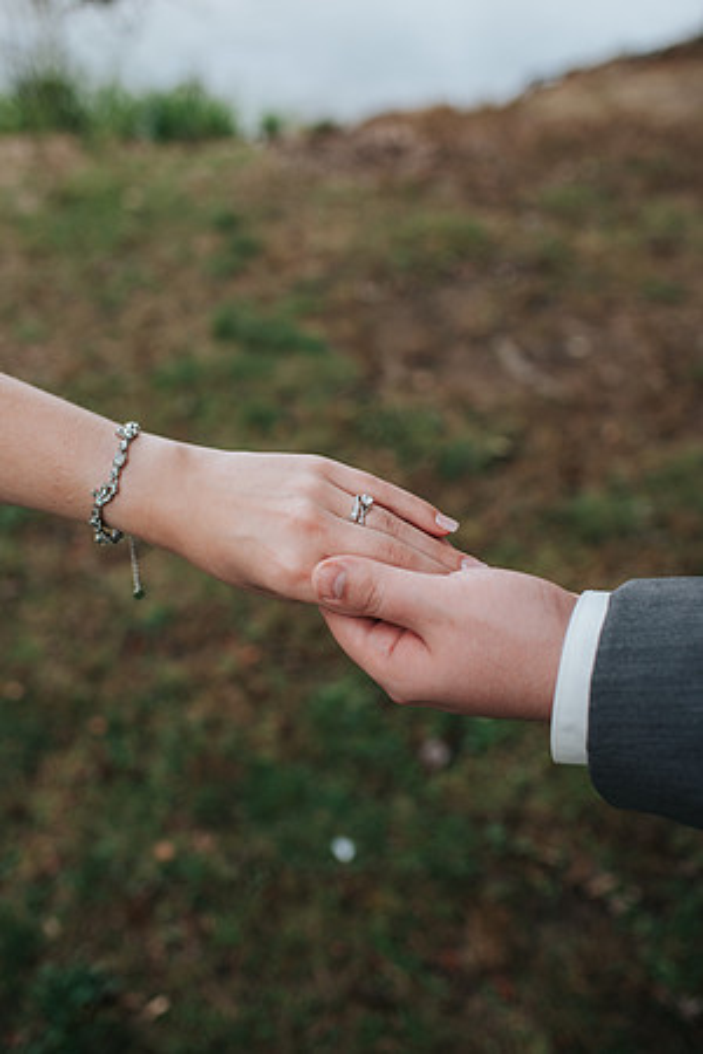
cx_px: 352
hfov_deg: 37.9
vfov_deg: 54.4
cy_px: 527
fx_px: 1025
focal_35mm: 35
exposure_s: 1/800
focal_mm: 35
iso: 250
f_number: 3.2
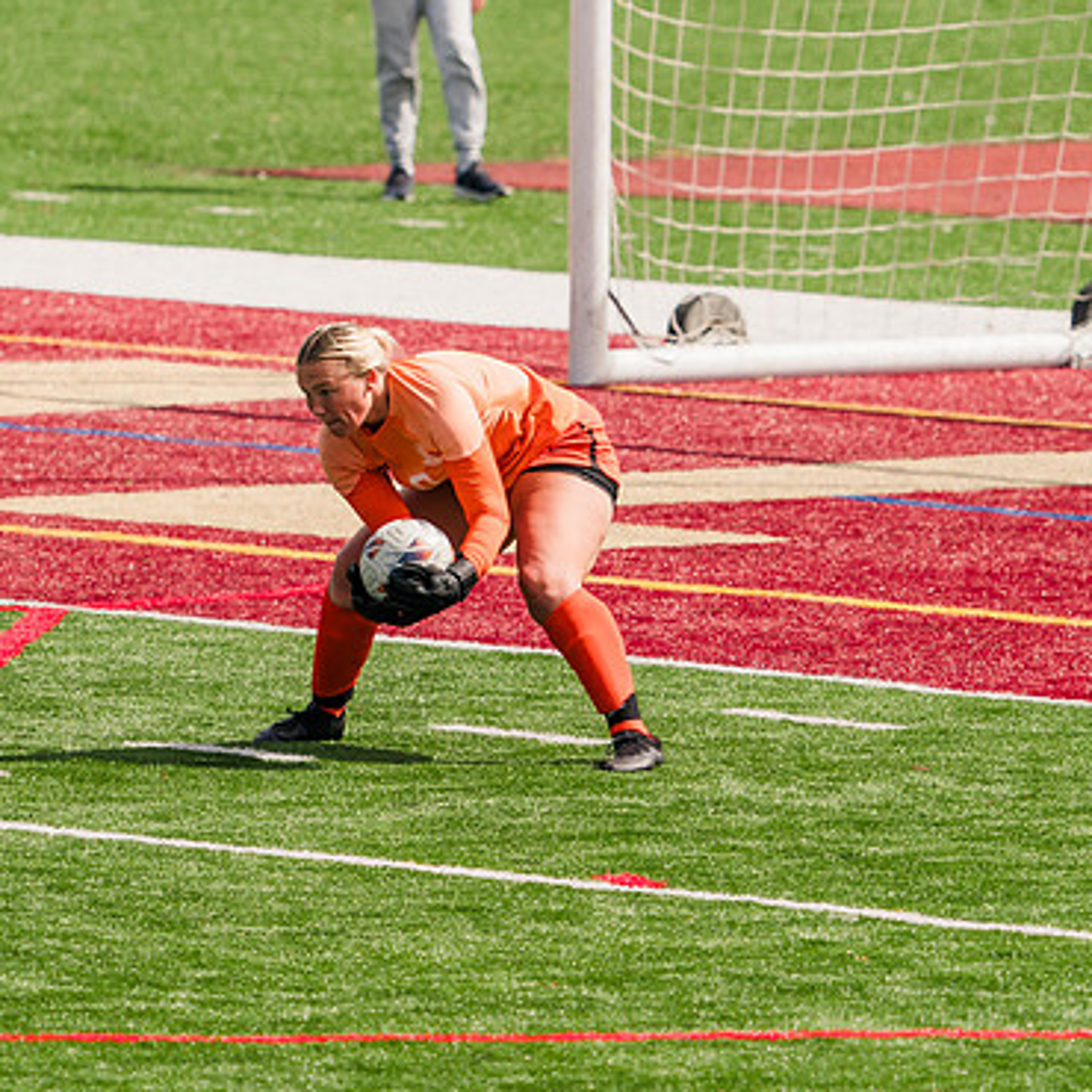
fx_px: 25412
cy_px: 365
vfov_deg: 2.5
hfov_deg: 2.5
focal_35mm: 712
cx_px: 504
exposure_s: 1/1600
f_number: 6.3
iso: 250
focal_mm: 407
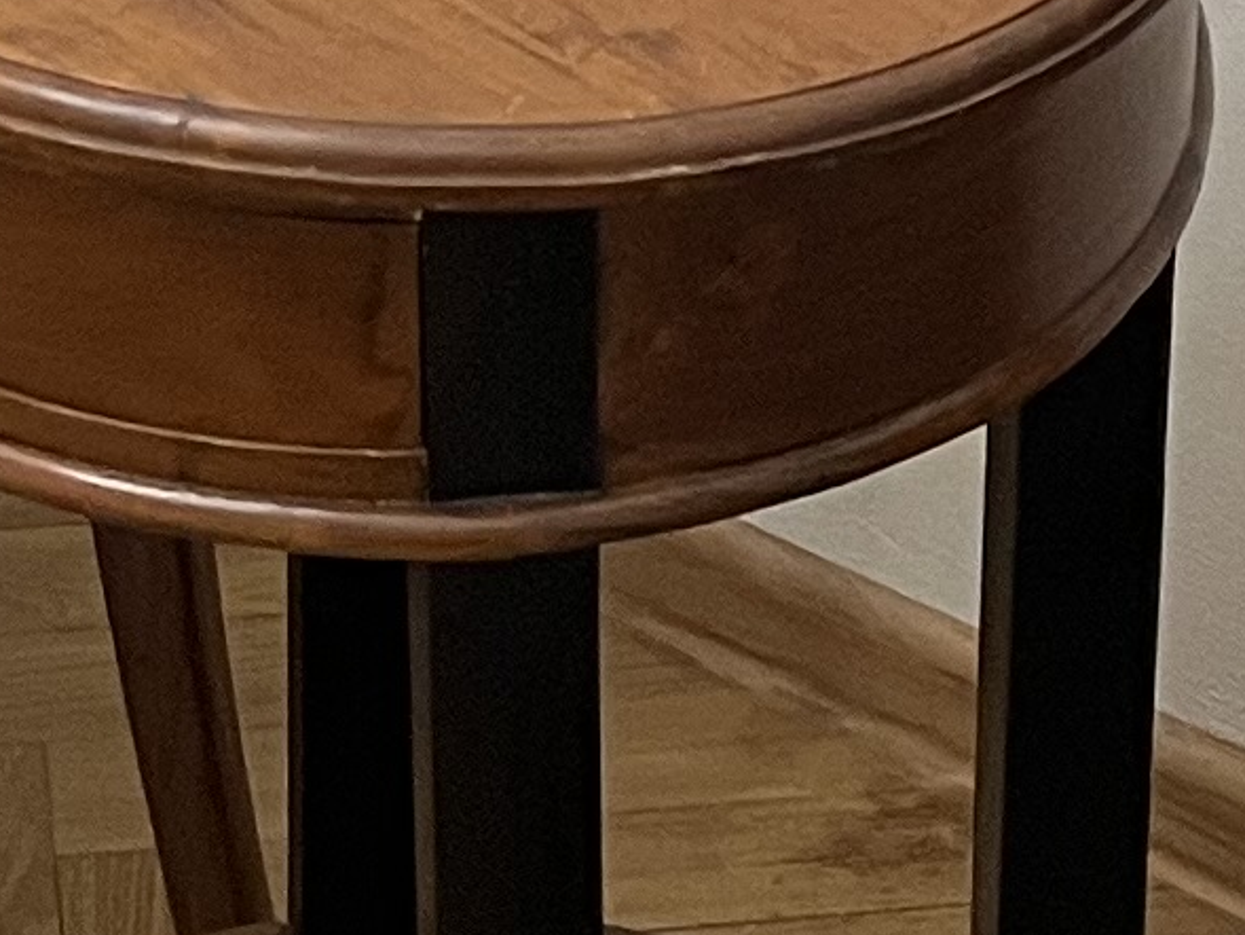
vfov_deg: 7.5
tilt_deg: -17.4
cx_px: 446
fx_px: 6403
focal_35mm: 178
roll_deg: +0.1
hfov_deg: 11.1
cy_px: -1656
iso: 125
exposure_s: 1/50
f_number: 1.6
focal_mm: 5.1
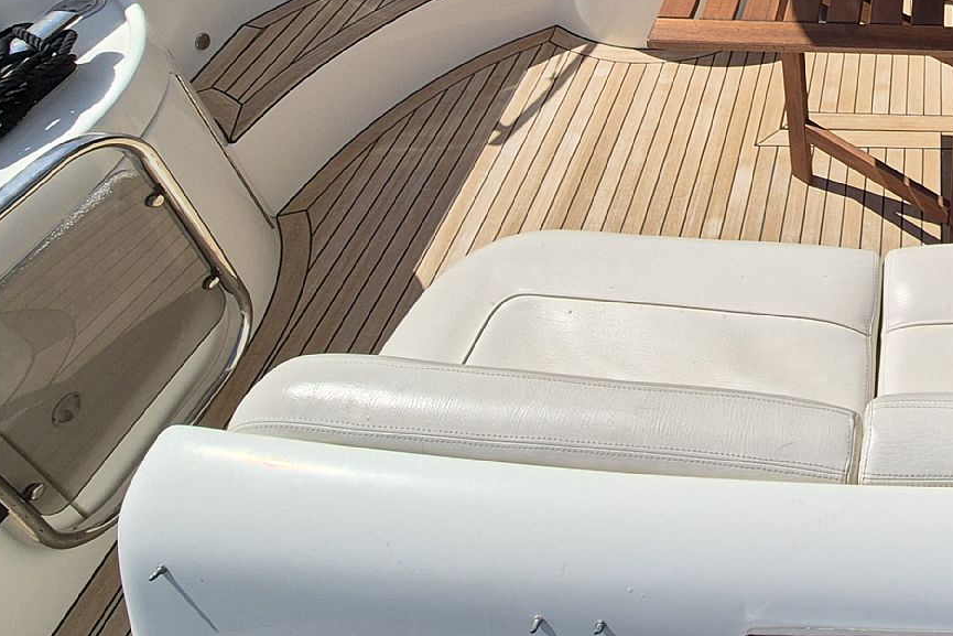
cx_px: 924
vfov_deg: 34.9
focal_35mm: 30
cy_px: -121
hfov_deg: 51.4
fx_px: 794
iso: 50
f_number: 2.2
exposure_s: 1/3208
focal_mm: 2.2
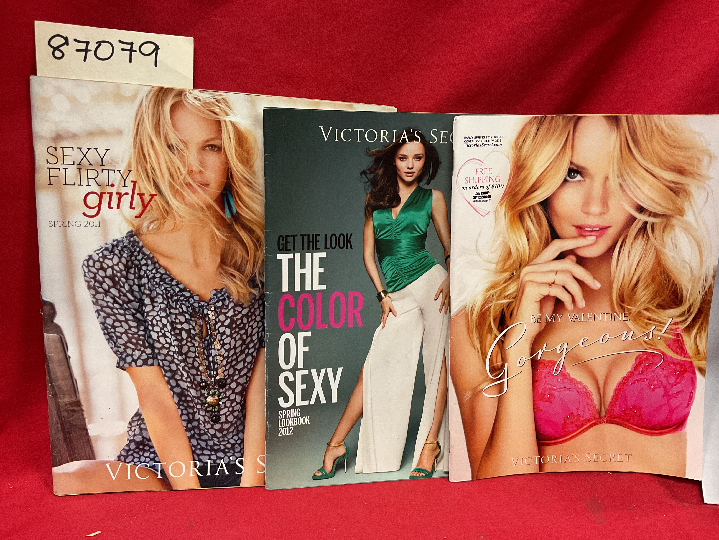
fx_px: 602
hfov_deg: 61.7
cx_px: 360
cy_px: 270
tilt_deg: -26.7
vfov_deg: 48.2
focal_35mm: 29
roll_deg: -3.0
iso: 125
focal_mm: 3
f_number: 1.8
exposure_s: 1/60
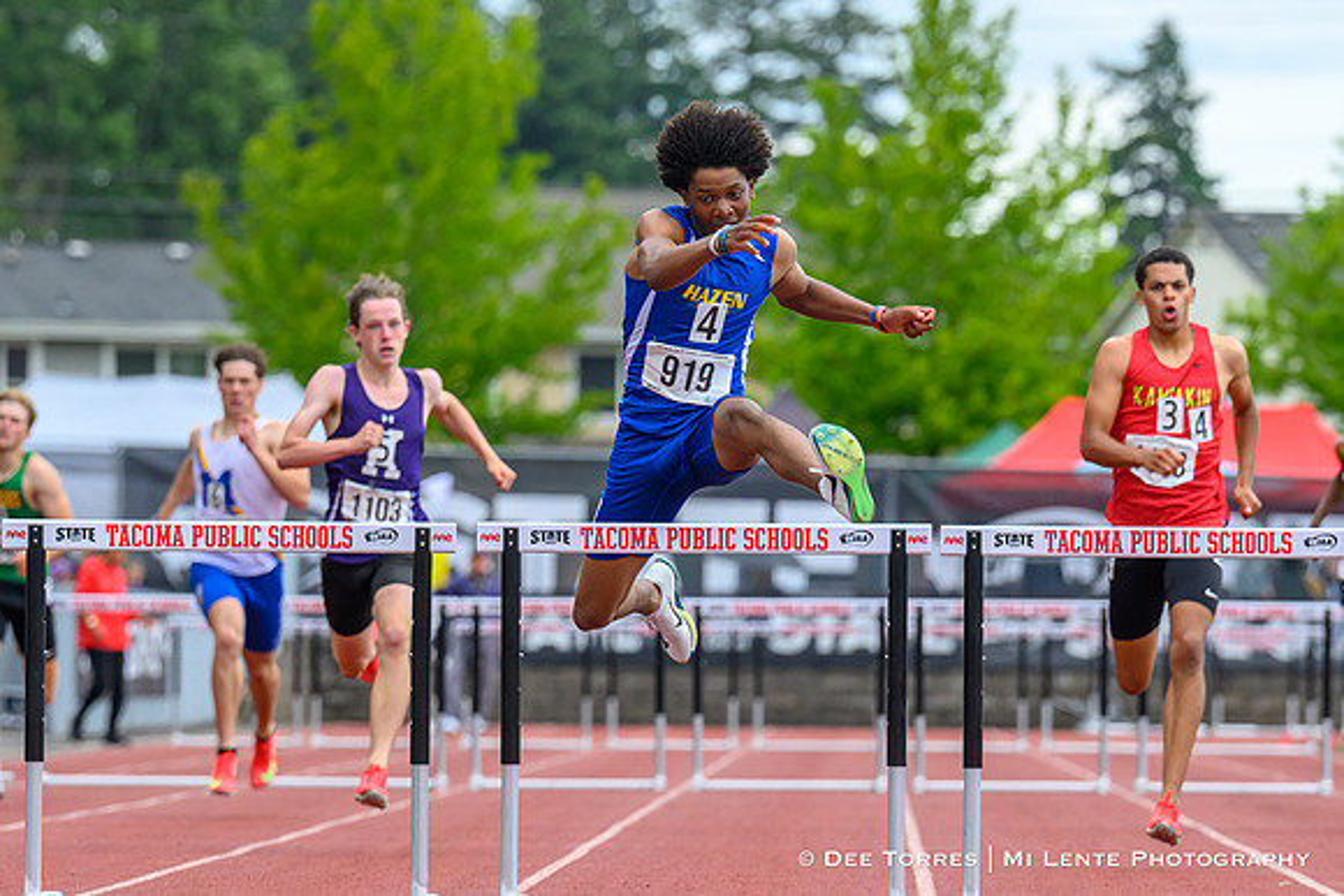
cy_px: 537
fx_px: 13660
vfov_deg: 3.8
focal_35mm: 366
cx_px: 686
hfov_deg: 5.6
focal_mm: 200
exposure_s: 1/1600
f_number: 4.5
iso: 720
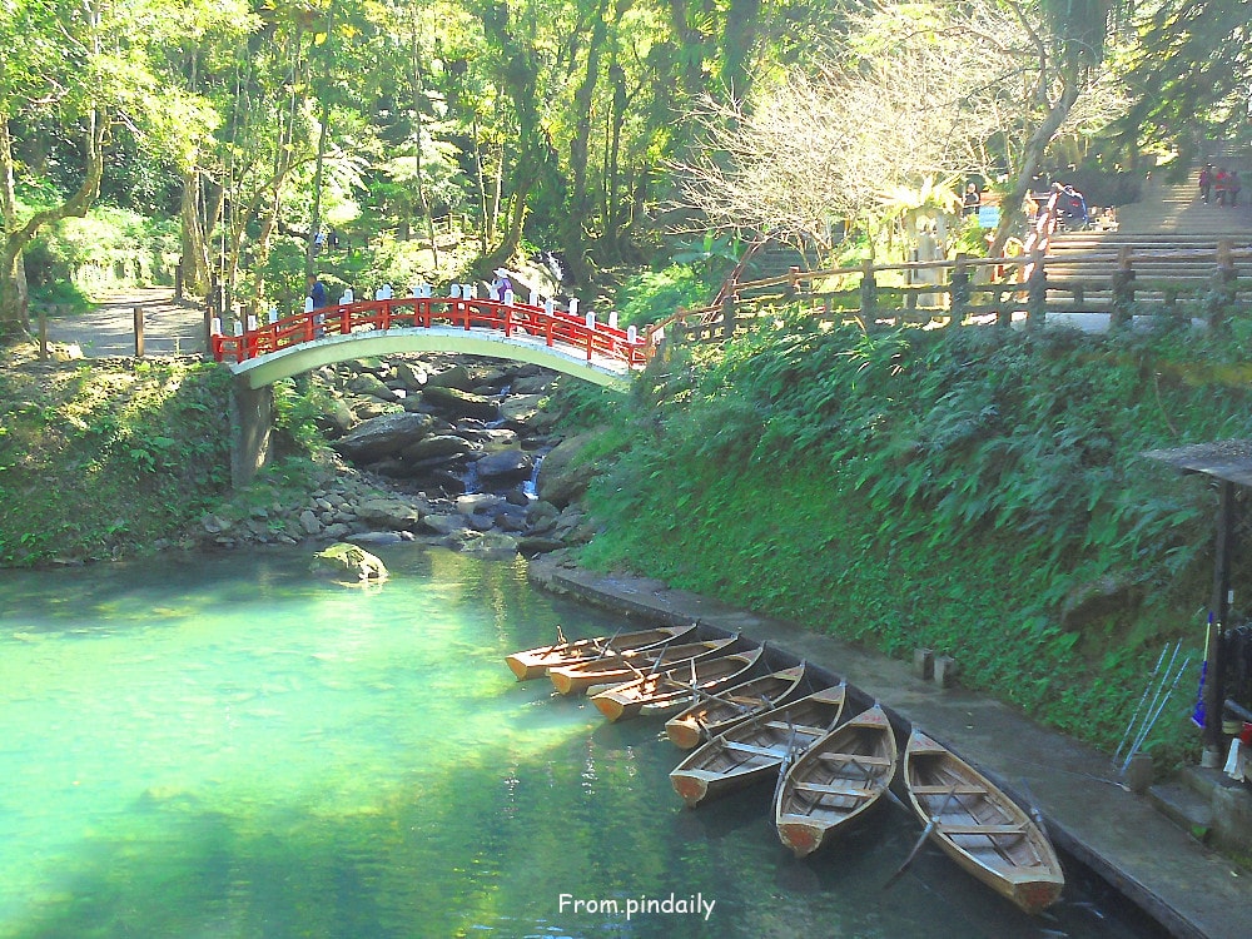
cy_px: 470
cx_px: 626
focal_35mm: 38
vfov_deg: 37.7
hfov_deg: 49.0
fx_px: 1374
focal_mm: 6.9
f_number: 4.2
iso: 100
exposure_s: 1/125
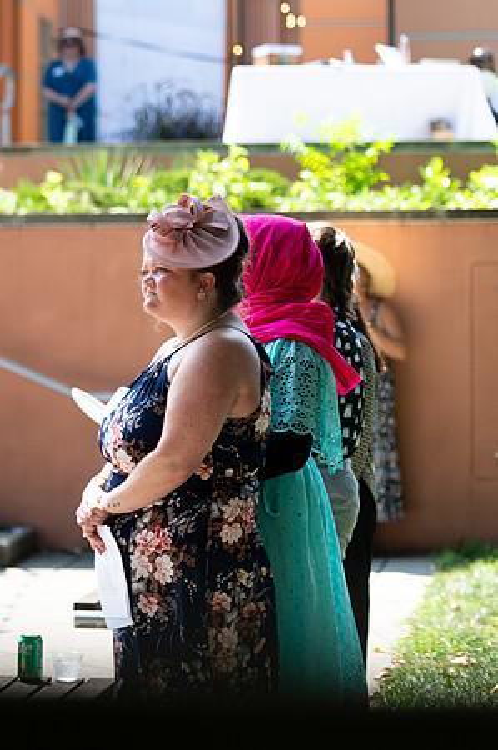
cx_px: -22
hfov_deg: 9.8
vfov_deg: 14.8
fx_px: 2889
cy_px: 325
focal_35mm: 139
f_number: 2.8
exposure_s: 1/640
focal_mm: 82
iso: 100
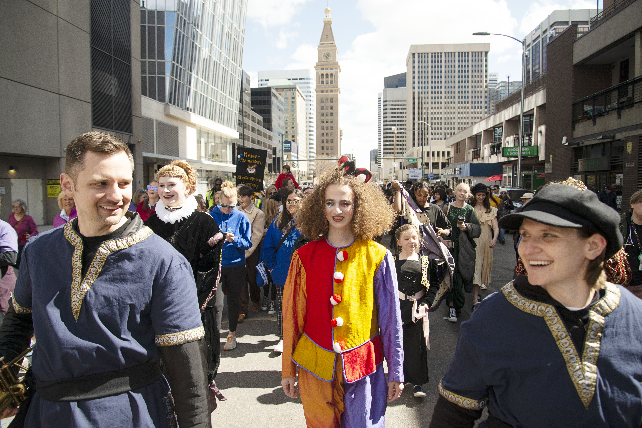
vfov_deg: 53.2
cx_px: 321
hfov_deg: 73.7
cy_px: 214
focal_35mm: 24
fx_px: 428
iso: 640
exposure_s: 1/1600
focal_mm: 24
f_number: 5.6
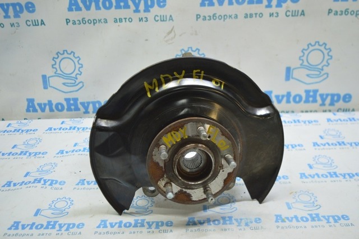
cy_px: 120
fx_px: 359
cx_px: 180
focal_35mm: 36
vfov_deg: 36.8
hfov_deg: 53.2
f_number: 4
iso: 400
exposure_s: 1/50
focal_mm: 24
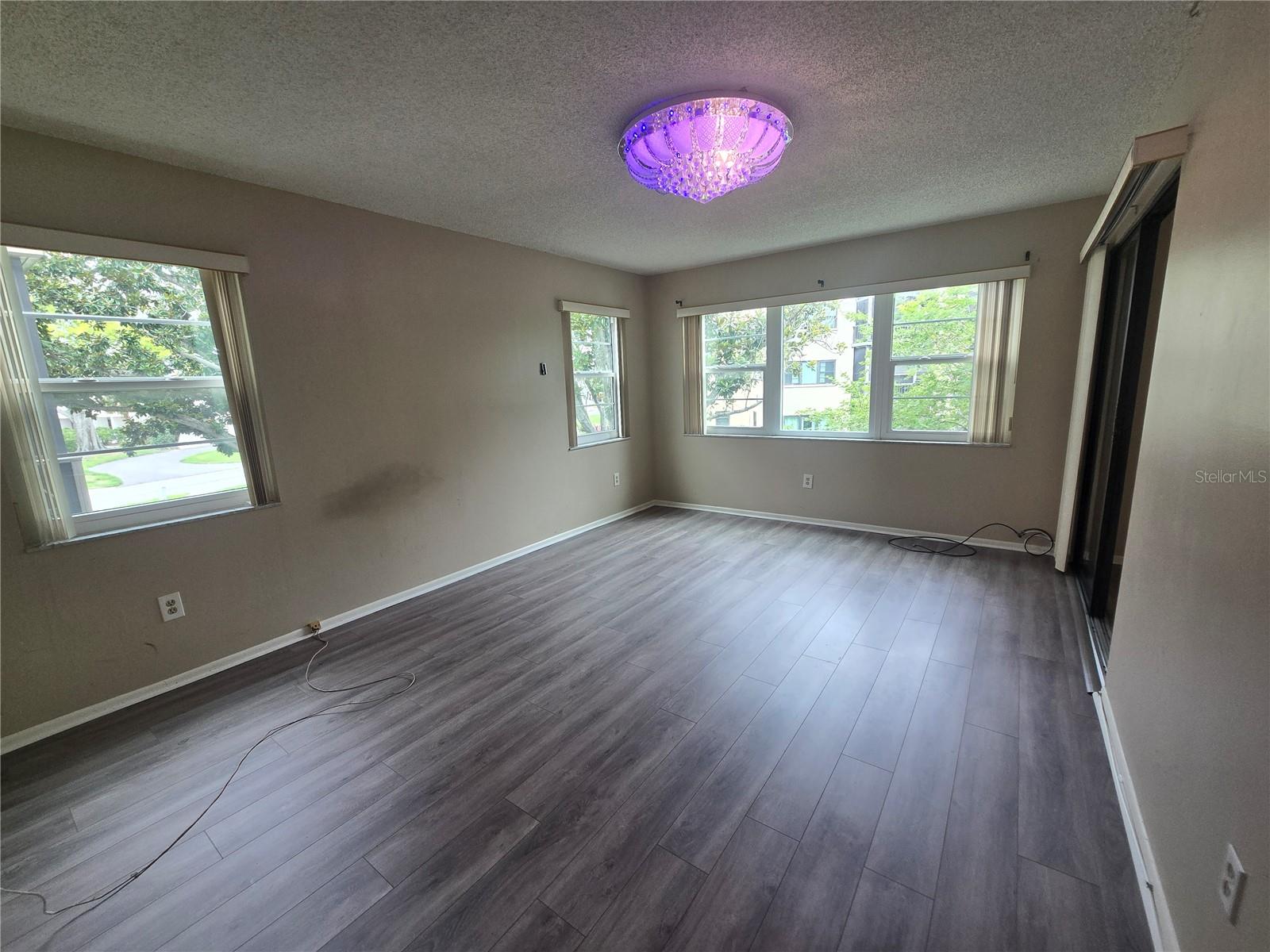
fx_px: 477
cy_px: 476
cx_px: 635
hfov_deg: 106.2
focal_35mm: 13
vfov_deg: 89.9
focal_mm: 2.2
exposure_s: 1/120
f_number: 2.2
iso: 80
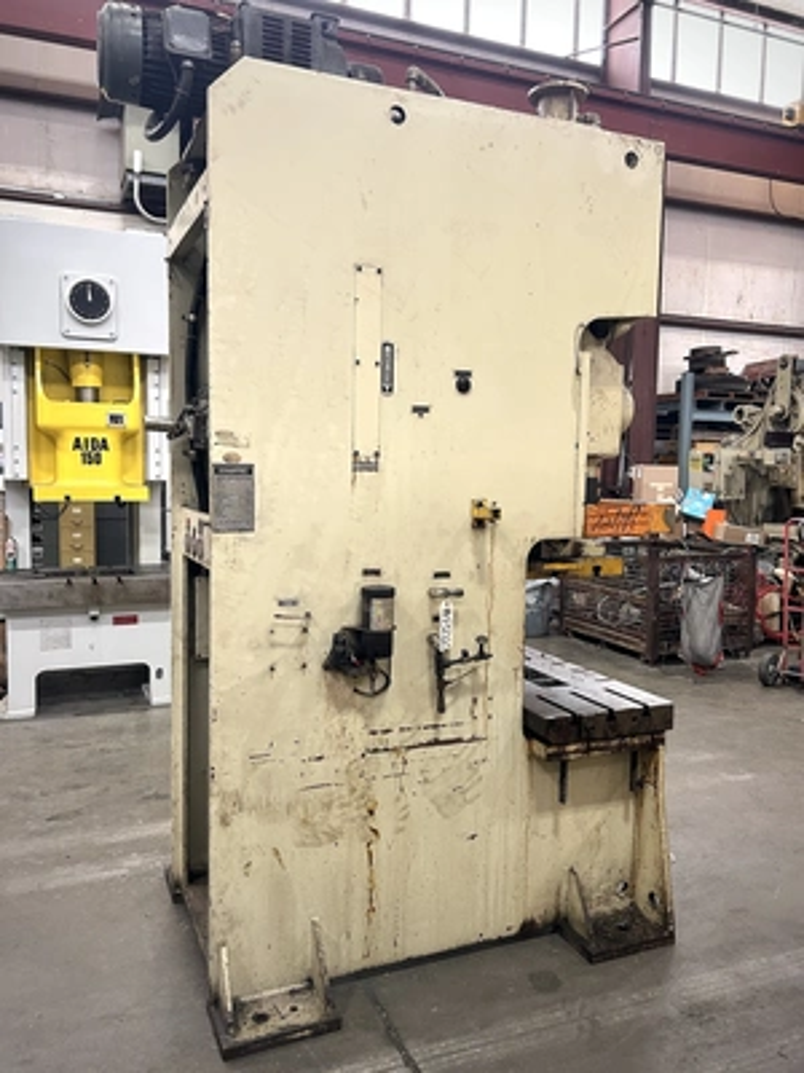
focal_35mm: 26
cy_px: 536
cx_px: 402
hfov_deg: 53.1
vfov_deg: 67.3
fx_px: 805
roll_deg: -1.7
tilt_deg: -4.5
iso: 200
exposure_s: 1/60
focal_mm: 5.7
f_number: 1.5
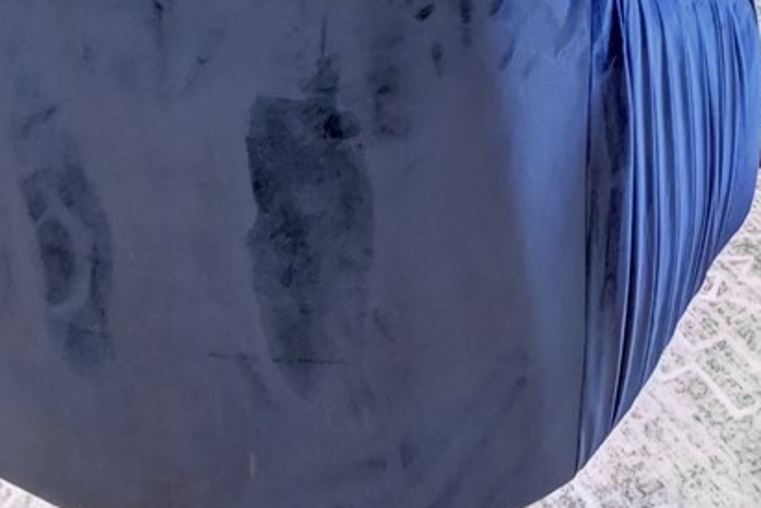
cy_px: -514
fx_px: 1311
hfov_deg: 30.0
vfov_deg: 16.5
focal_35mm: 62
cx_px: 773
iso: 3200
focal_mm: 10
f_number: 11
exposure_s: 1/5
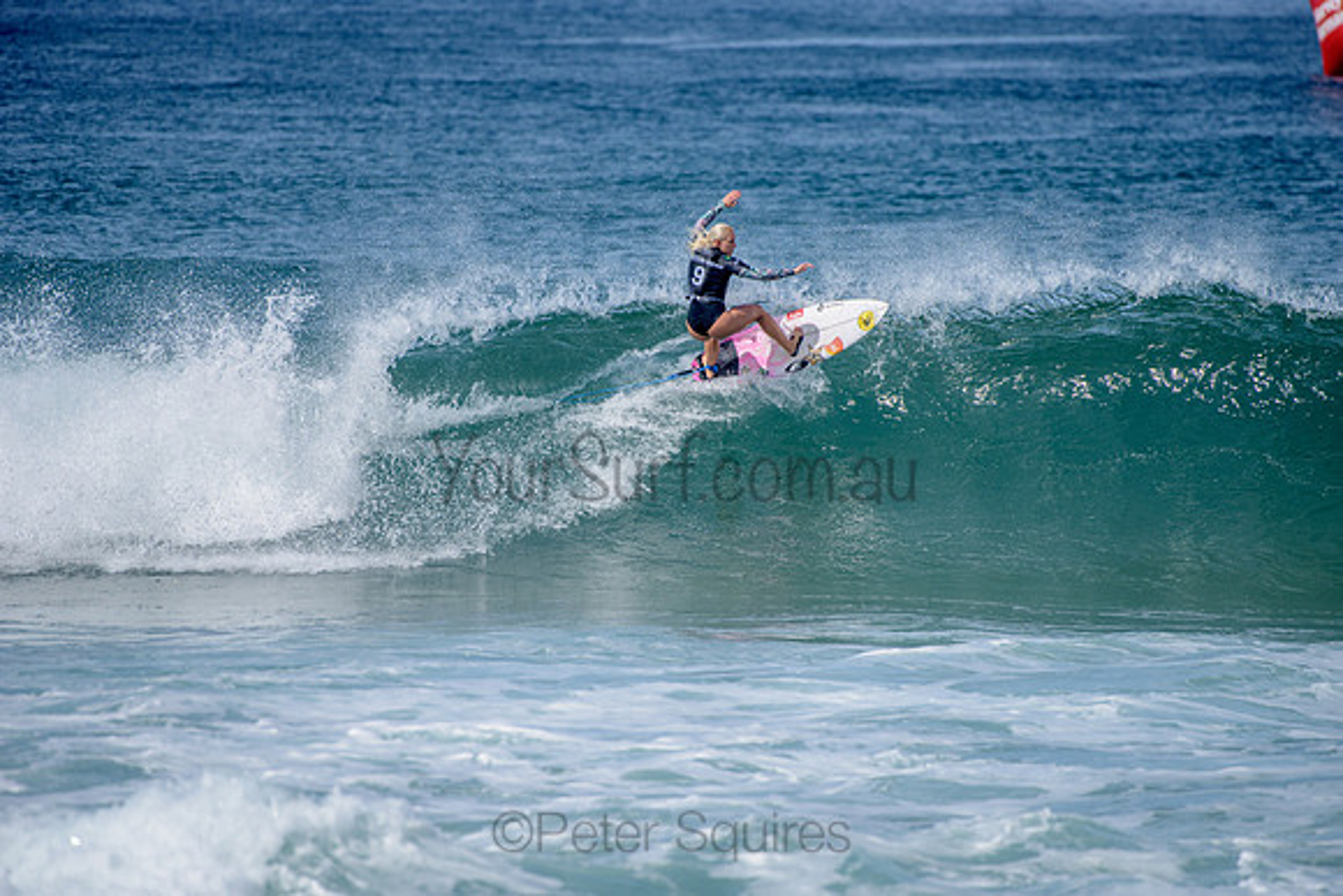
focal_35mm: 500
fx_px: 18656
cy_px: 448
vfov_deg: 2.8
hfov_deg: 4.1
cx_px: 672
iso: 250
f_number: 6.3
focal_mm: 500
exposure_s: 1/2500
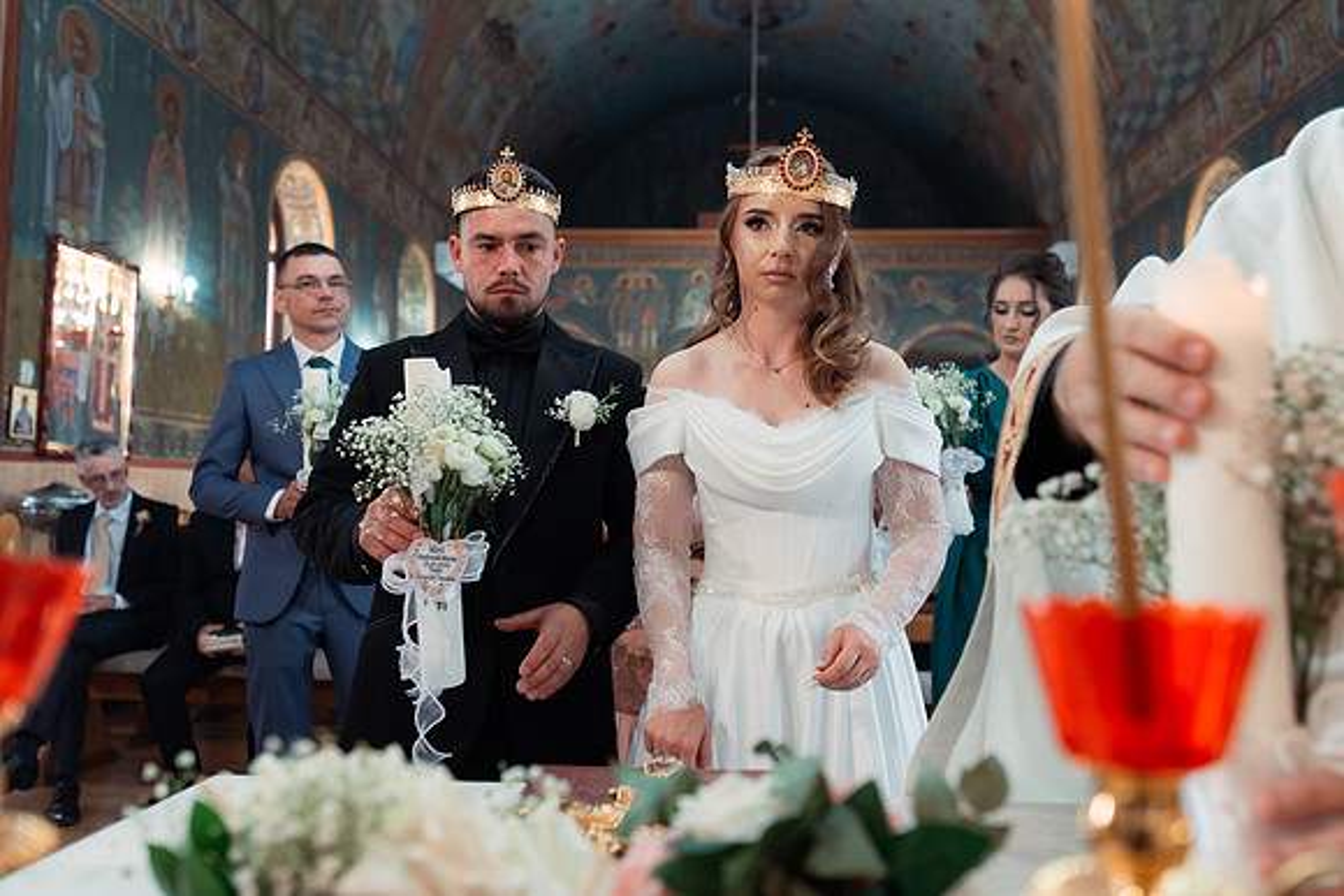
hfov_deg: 61.9
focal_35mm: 30
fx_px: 1120
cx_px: 672
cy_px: 448
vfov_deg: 43.6
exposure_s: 1/160
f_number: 3.2
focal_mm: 30
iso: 1250
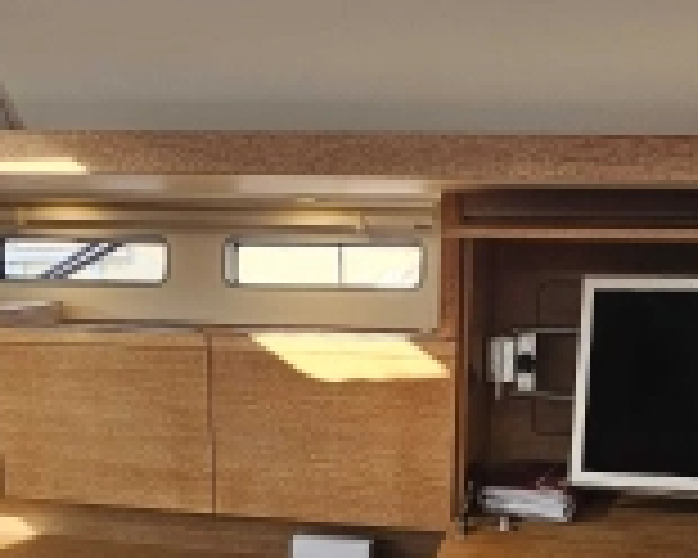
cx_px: 347
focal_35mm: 45
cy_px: 569
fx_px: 930
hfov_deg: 41.2
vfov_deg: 30.8
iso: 125
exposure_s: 1/190
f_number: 2.2
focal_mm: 2.2
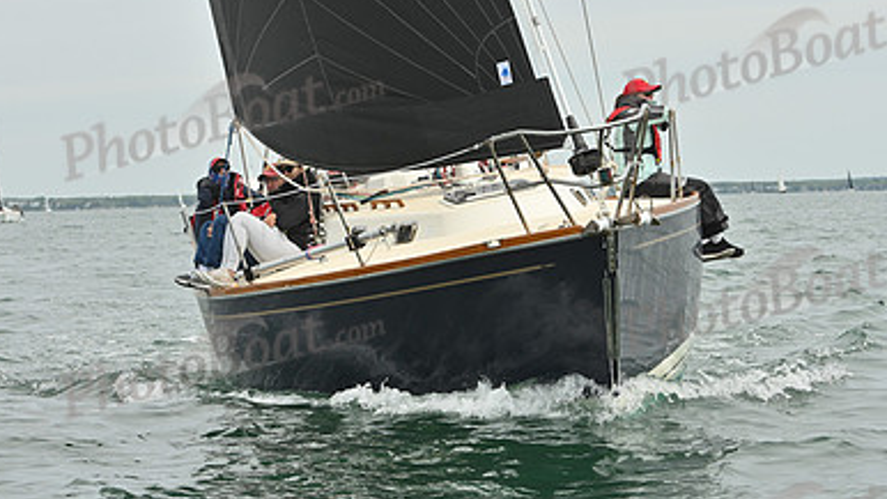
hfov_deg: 16.6
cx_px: 506
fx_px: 3034
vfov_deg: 9.4
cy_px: 208
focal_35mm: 129
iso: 320
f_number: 11
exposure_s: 1/800
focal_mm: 82
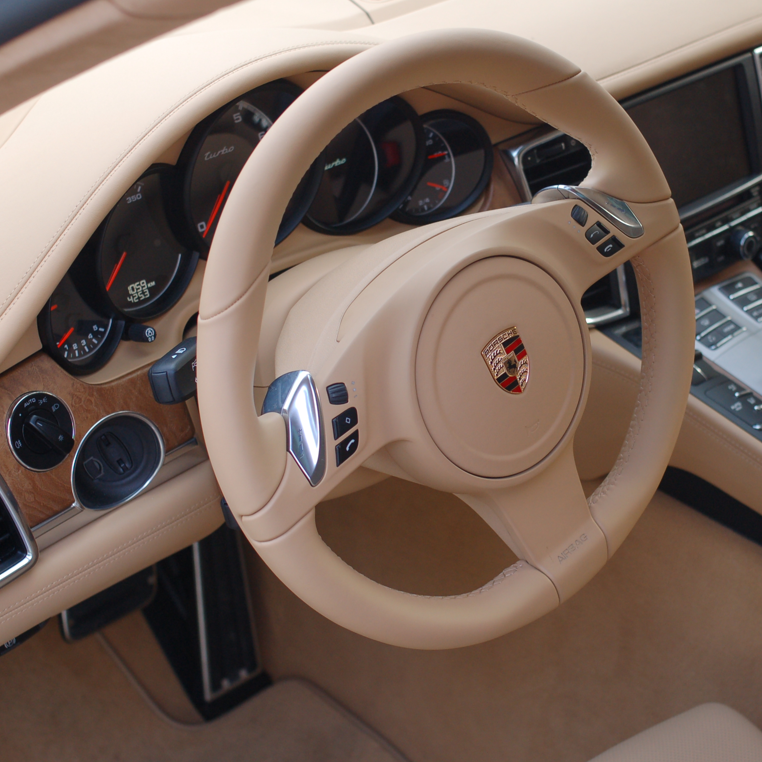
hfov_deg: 25.3
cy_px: 379
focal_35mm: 68
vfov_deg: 25.5
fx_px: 1685
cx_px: 521
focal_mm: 35
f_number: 4
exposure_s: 1/125
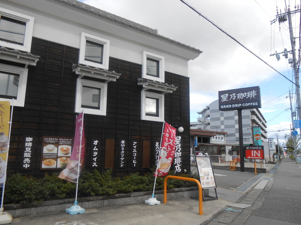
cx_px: 150
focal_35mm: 26
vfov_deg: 53.1
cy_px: 112
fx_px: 226
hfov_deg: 67.3
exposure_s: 1/400
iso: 80
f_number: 3.5
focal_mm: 4.6
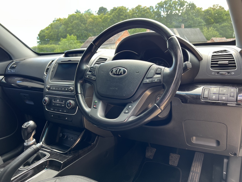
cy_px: 91
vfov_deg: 53.1
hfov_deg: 67.3
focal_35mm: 26
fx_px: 182
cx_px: 121
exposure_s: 1/121
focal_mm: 5.7
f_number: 1.5
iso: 50
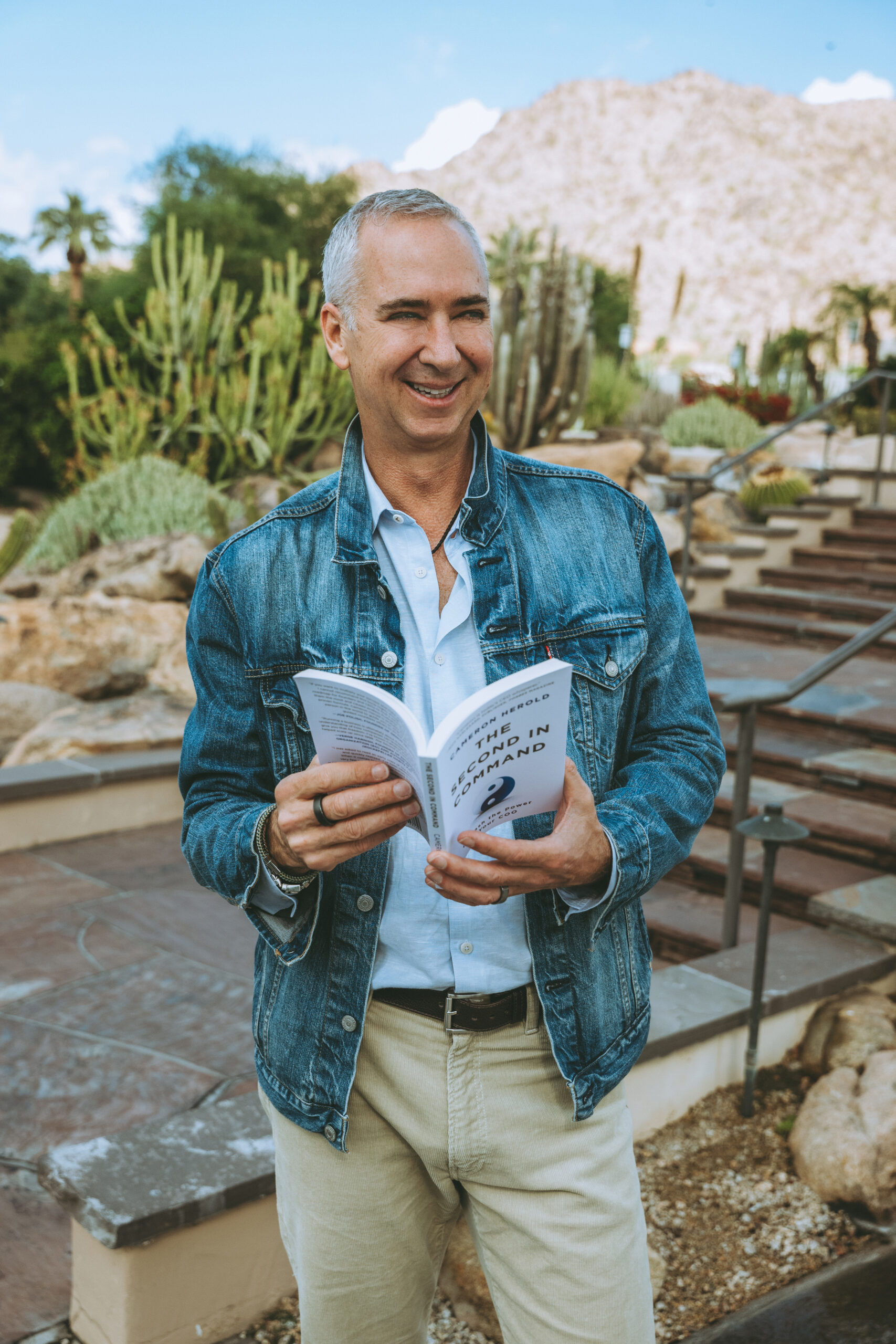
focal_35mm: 37
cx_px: 448
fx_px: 1381
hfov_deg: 35.9
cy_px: 672
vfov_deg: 51.9
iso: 1600
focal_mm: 37
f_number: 4
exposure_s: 1/3200
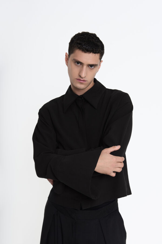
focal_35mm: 62
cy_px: 122
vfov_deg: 32.4
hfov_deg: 21.9
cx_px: 81
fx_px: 418
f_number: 10
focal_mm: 62
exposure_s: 1/200
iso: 200
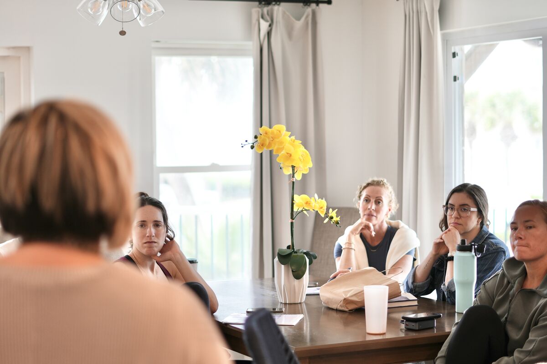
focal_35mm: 75
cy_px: 182
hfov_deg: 27.0
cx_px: 274
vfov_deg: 18.2
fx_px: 1139
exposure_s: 1/125
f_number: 1.8
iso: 100
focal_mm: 50
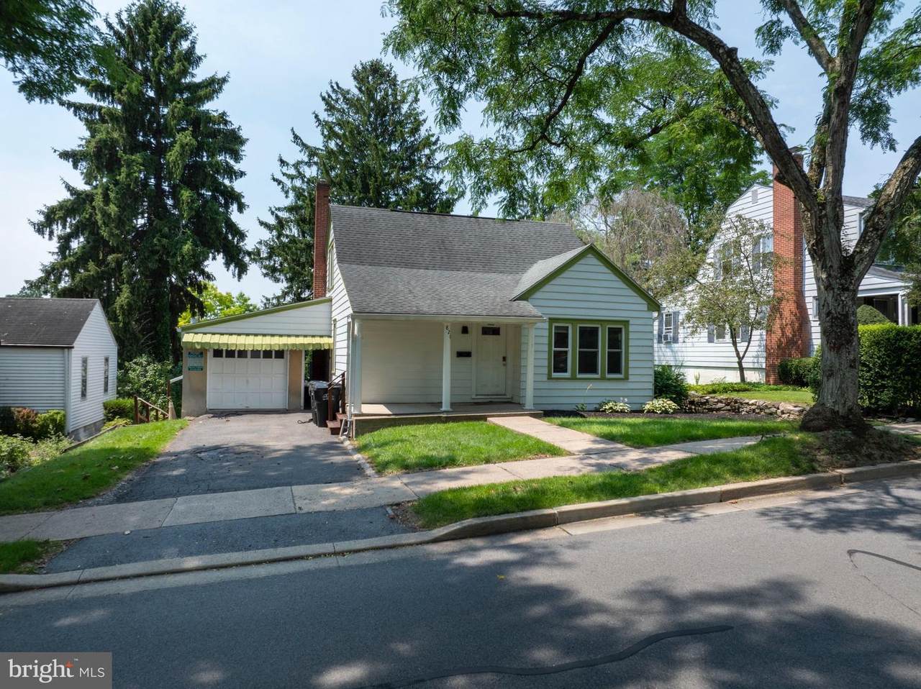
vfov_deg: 56.8
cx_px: 460
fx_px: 638
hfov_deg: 71.6
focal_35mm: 24
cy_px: 344
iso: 100
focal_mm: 12.29
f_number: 7.1
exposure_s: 1/240
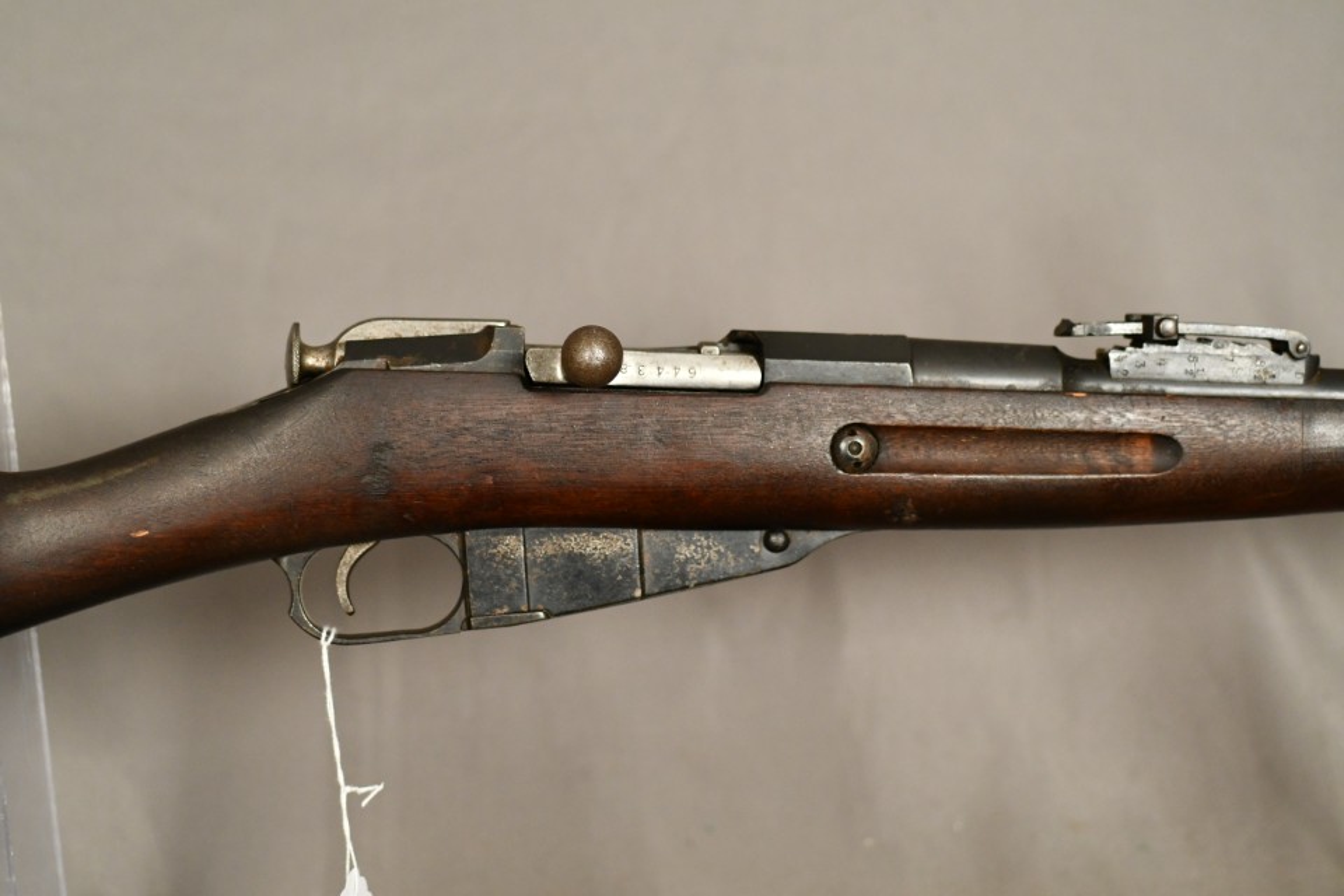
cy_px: 448
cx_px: 672
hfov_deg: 22.6
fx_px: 3360
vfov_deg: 15.2
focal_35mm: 90
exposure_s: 1/250
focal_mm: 60
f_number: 2.8
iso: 2000
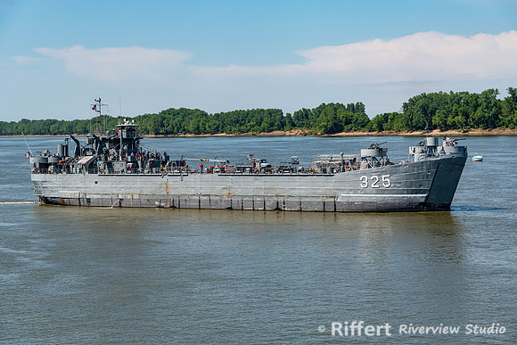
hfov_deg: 22.1
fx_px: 1321
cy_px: 172
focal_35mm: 92
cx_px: 258
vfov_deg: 14.9
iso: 64
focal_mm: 92
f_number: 8
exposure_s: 1/250
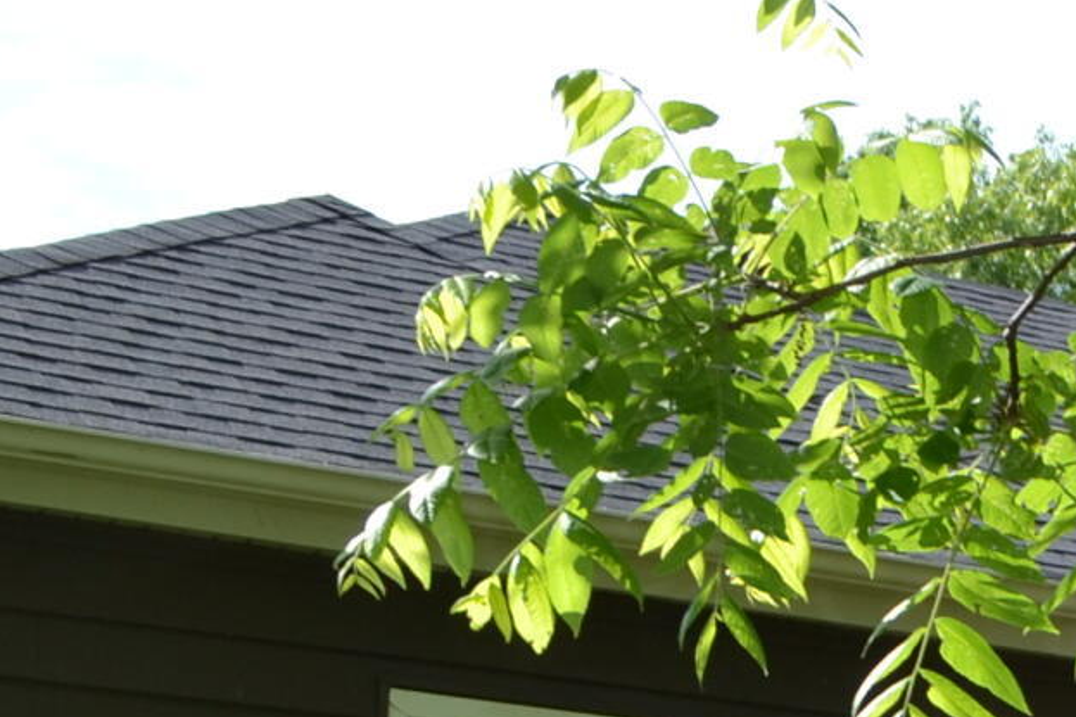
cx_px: 1995
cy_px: 1462
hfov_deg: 13.9
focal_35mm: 130
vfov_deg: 9.8
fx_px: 3884
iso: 100
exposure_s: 1/200
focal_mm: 18
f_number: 6.3
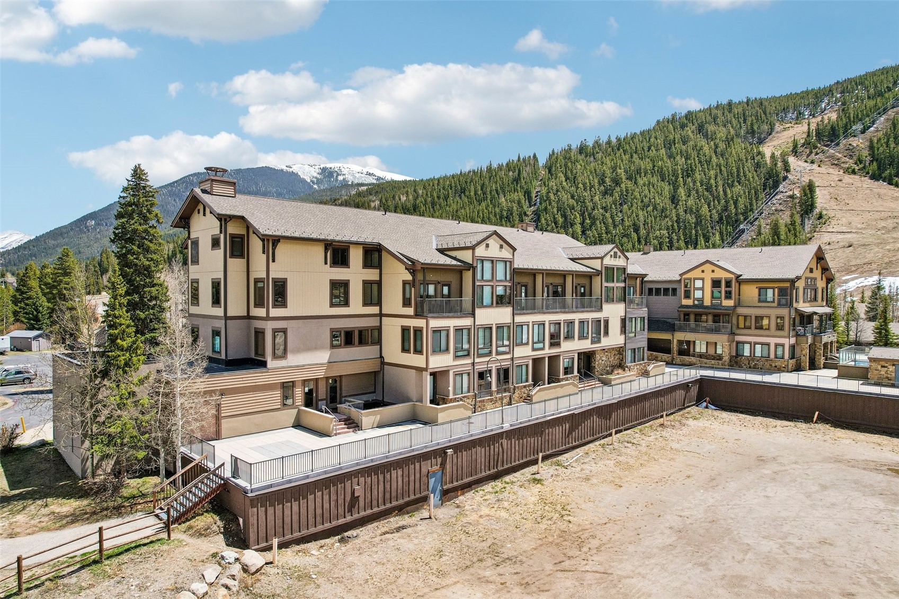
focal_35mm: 22
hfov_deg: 78.6
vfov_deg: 57.2
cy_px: 300
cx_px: 450
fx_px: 549
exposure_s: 1/2500
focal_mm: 8.4
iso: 100
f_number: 2.8
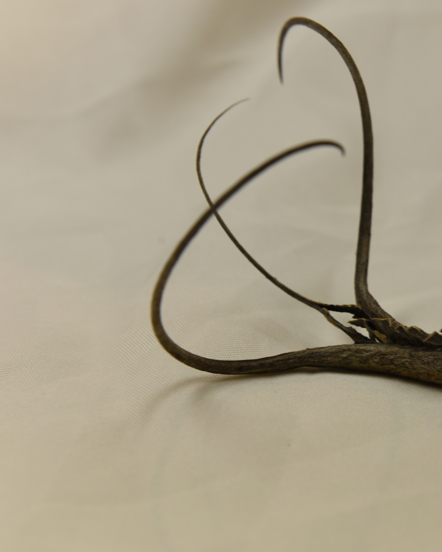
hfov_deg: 15.4
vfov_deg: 19.4
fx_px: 1619
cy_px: 275
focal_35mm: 99
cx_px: 394
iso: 640
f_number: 8
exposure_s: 1/50
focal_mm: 70
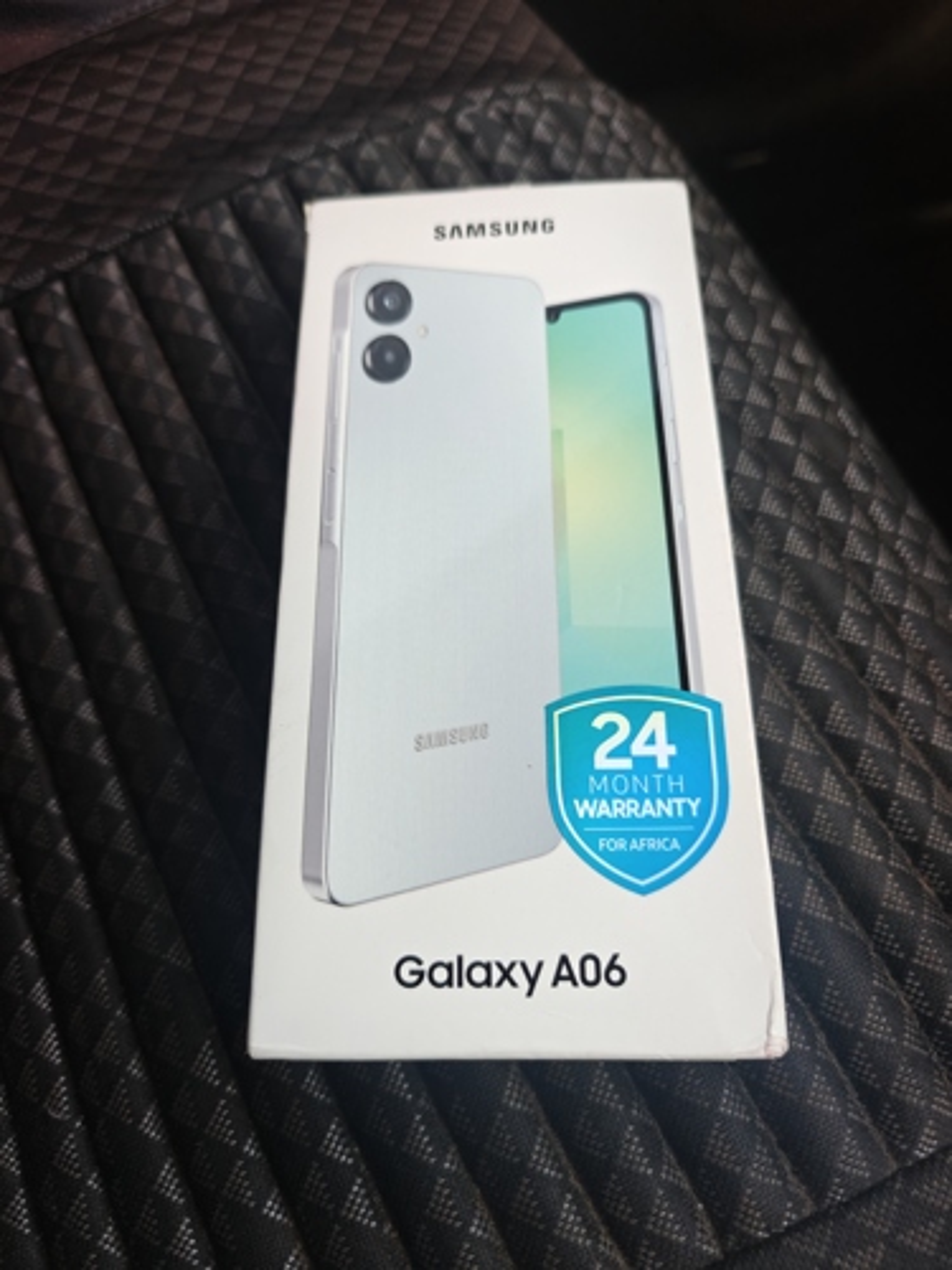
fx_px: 843
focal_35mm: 23
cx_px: 476
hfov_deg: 58.9
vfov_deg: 73.9
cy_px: 635
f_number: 1.6
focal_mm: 6.06
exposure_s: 1/99
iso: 800
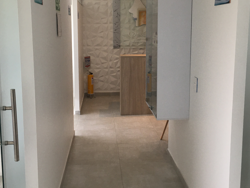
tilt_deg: -7.8
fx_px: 303
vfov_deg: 34.2
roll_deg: +0.3
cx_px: 128
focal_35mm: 42
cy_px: 75
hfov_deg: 44.8
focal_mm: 4.15
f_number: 2.2
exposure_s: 1/40
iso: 25
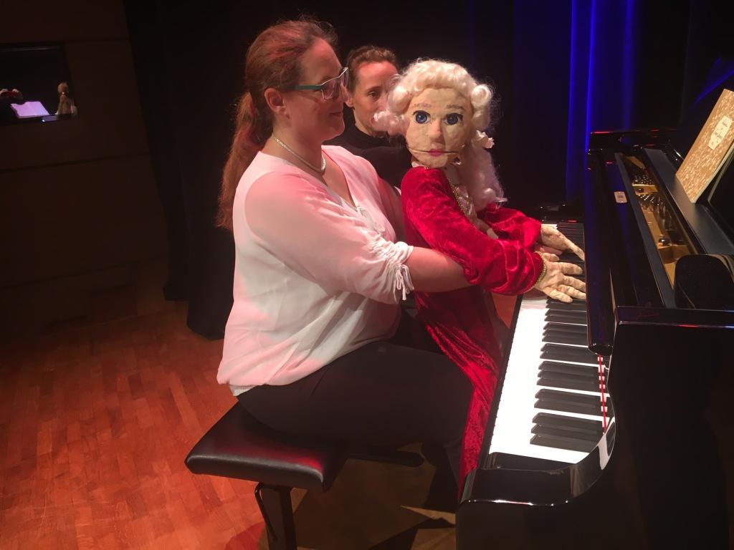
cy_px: 275
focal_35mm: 29
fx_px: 615
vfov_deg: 48.2
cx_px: 367
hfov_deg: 61.7
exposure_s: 1/33
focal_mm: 4.15
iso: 80
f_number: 2.2
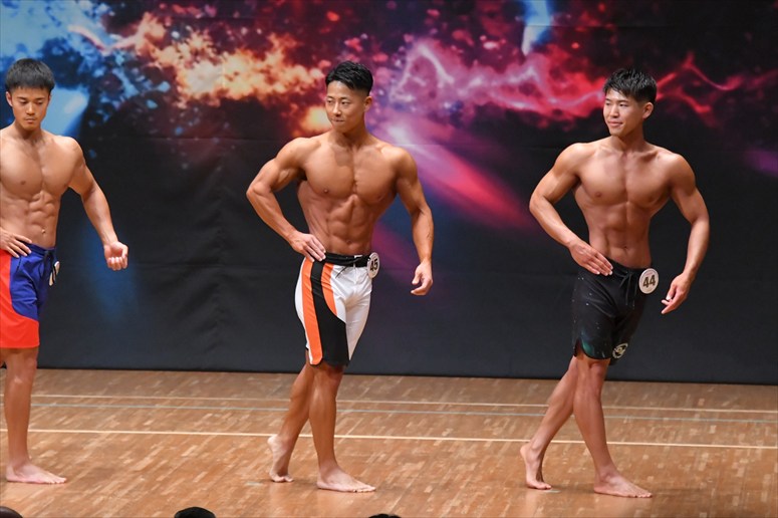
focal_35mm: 270
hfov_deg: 7.6
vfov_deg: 5.1
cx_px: 389
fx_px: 5832
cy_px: 259
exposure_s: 1/400
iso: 8000
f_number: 5.6
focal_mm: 180
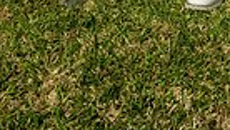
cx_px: 198
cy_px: -212
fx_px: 501
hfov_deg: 25.2
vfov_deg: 11.4
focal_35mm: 82
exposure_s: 1/250
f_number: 8
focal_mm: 24
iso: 100
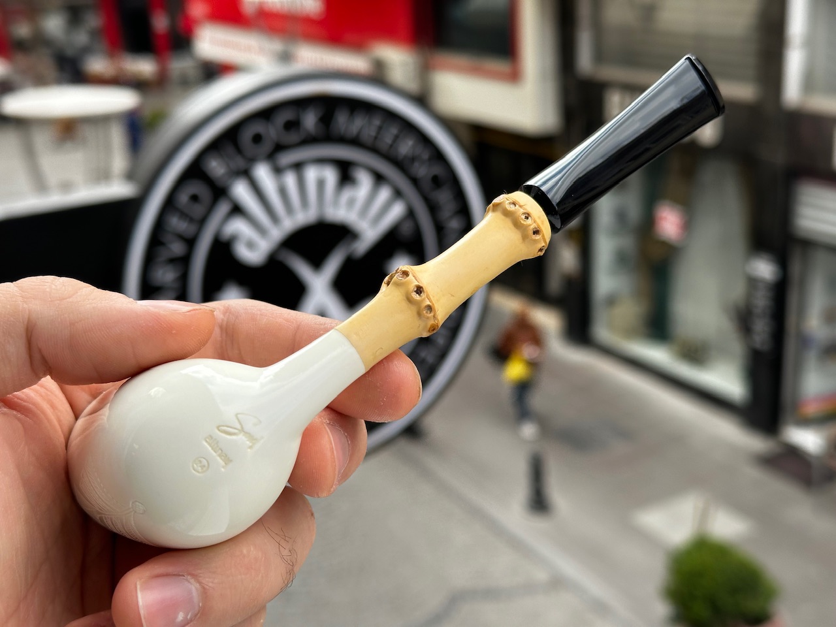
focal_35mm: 48
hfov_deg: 39.7
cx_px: 418
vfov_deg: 30.3
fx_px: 1159
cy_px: 314
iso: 64
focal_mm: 6.86
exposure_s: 1/659
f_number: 1.78
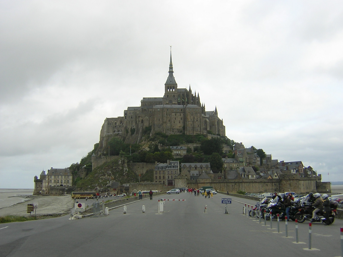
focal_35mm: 36
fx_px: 357
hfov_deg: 51.4
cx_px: 172
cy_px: 128
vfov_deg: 39.7
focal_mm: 4.7
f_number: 5.2
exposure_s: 1/171
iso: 100
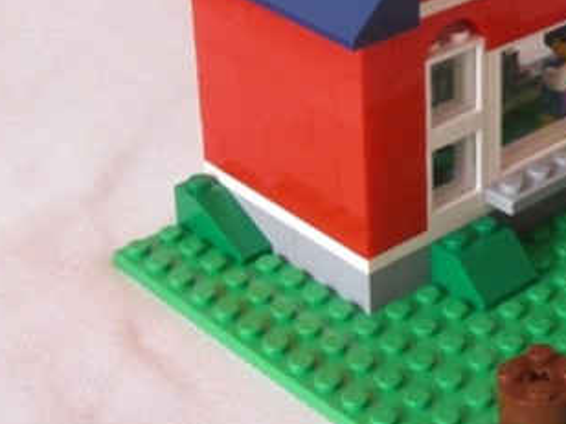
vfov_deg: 13.5
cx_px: 656
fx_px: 1766
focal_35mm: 108
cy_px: -16
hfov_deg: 17.5
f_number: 3.9
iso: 125
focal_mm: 6.61
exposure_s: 1/25
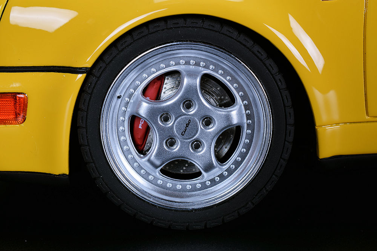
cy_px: 126
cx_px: 188
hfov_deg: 33.4
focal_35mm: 60
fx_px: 628
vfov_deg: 22.6
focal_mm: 40
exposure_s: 1/4
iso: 100
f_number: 20
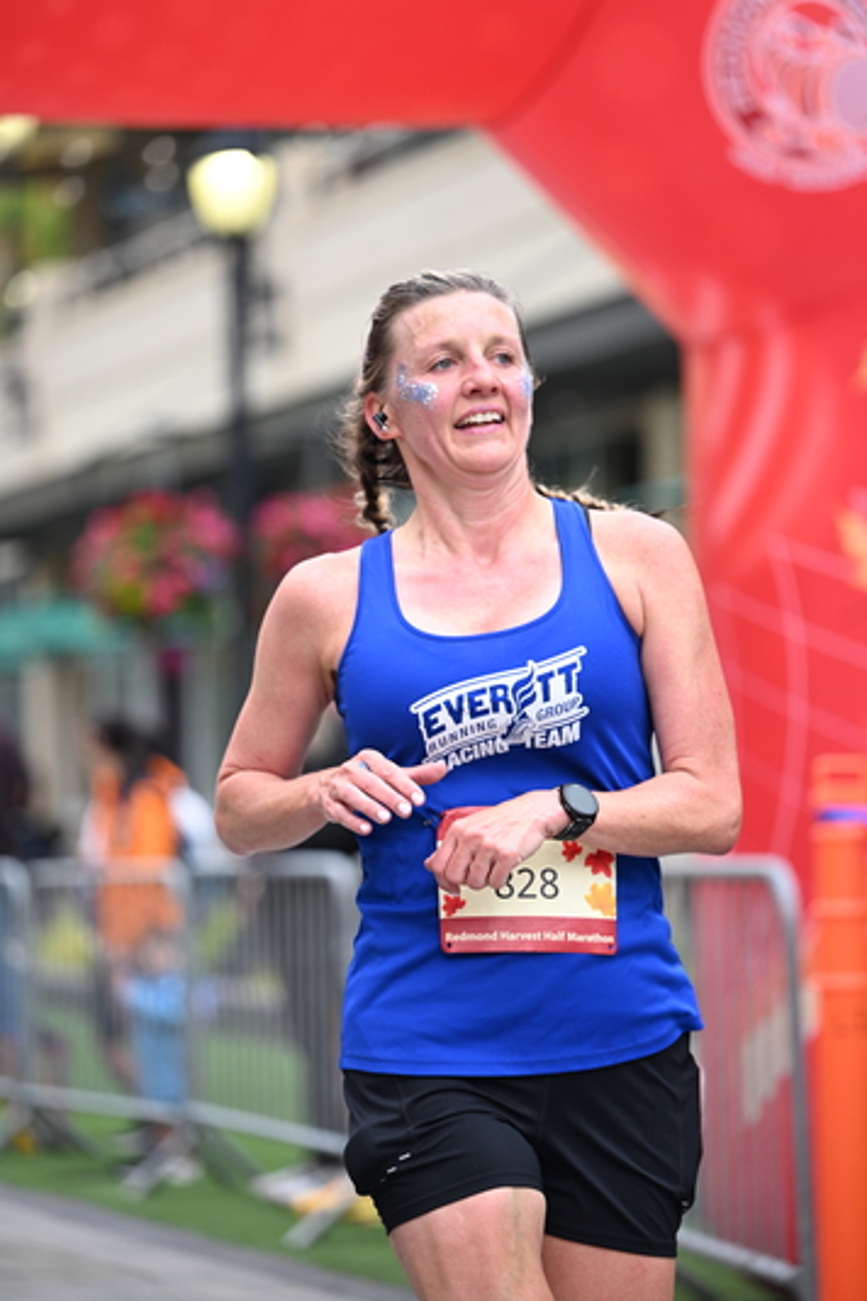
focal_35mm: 134
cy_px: 650
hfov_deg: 10.2
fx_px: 4840
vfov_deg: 15.3
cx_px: 430
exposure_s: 1/1600
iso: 640
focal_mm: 130
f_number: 2.8
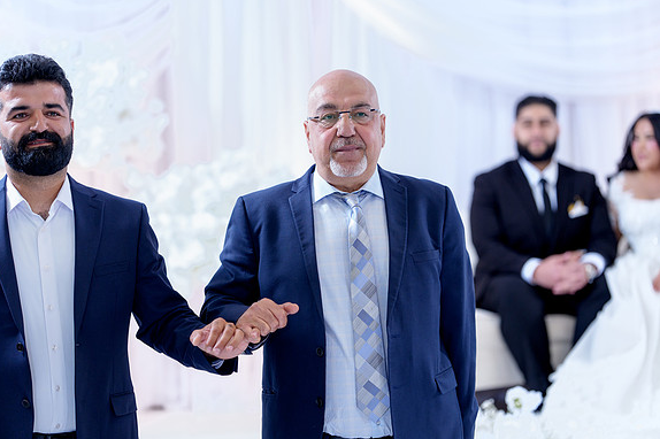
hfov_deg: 22.9
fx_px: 1631
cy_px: 221
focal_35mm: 89
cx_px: 329
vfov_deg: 15.3
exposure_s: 1/200
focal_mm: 88
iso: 640
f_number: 2
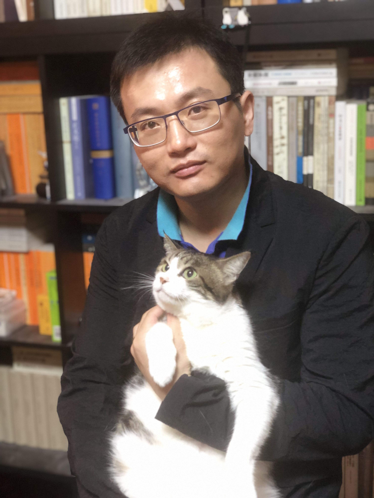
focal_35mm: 52
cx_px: 187
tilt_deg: -14.8
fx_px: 749
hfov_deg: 28.0
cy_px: 249
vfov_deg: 36.8
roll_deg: +0.4
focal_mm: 6
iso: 200
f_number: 2.4
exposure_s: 1/8
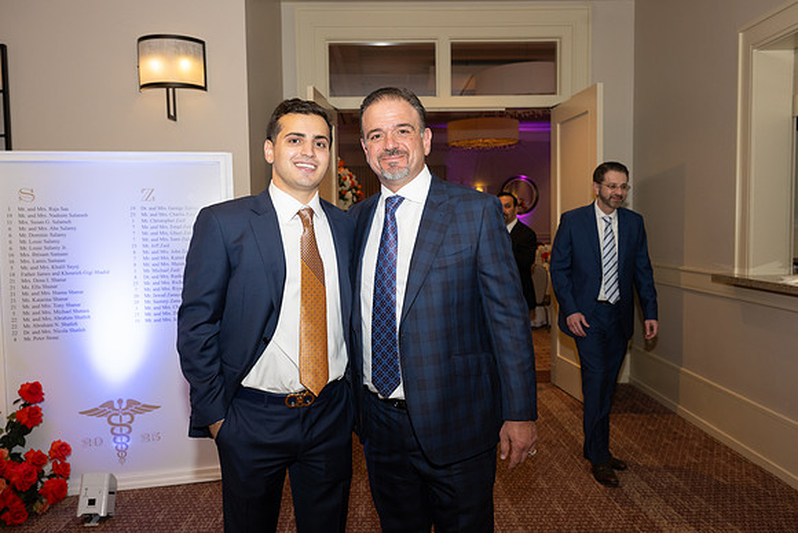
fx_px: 676
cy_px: 266
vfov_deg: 43.0
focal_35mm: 30
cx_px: 399
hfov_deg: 61.1
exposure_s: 1/100
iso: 800
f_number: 5.6
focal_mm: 30.5
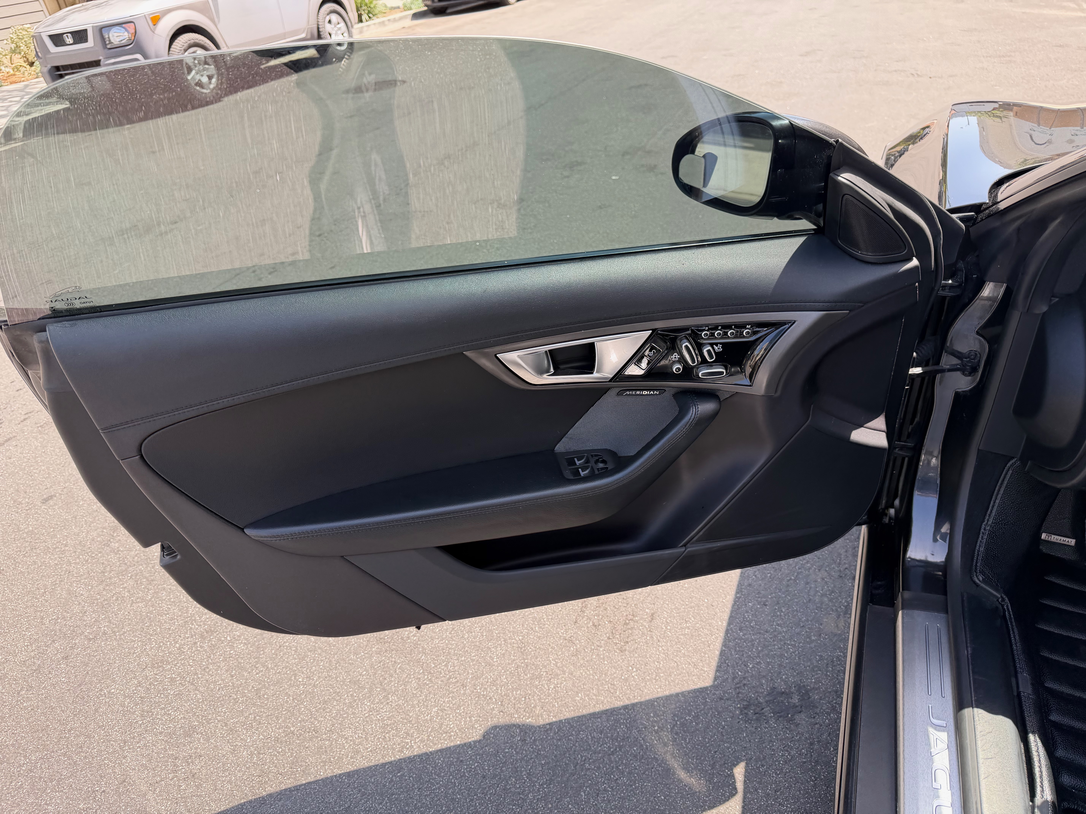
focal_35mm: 24
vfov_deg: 56.8
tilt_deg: -32.1
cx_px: 543
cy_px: 407
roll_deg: +6.7
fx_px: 753
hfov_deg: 71.6
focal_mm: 6.76
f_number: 1.78
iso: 80
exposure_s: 1/535
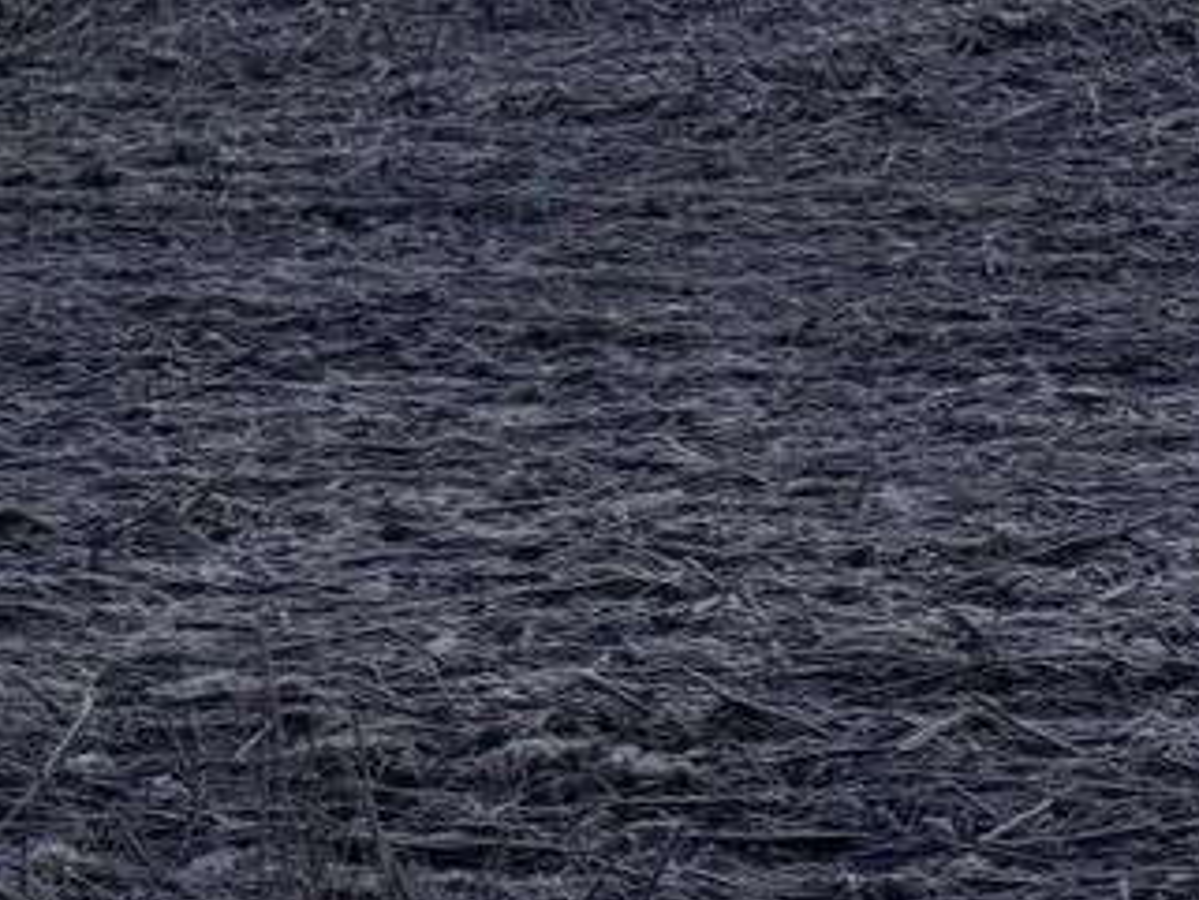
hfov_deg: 12.4
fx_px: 5301
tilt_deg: +4.5
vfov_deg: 9.1
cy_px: -900
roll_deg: -0.4
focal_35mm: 153
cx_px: 1670
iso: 160
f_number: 1.78
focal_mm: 6.76
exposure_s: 1/121
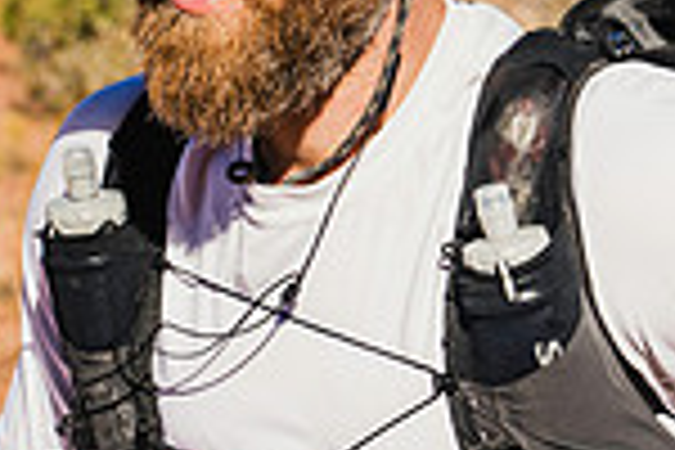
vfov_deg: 6.2
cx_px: 436
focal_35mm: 221
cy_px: 205
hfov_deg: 9.3
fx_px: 4143
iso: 100
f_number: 5.6
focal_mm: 57
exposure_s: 1/500
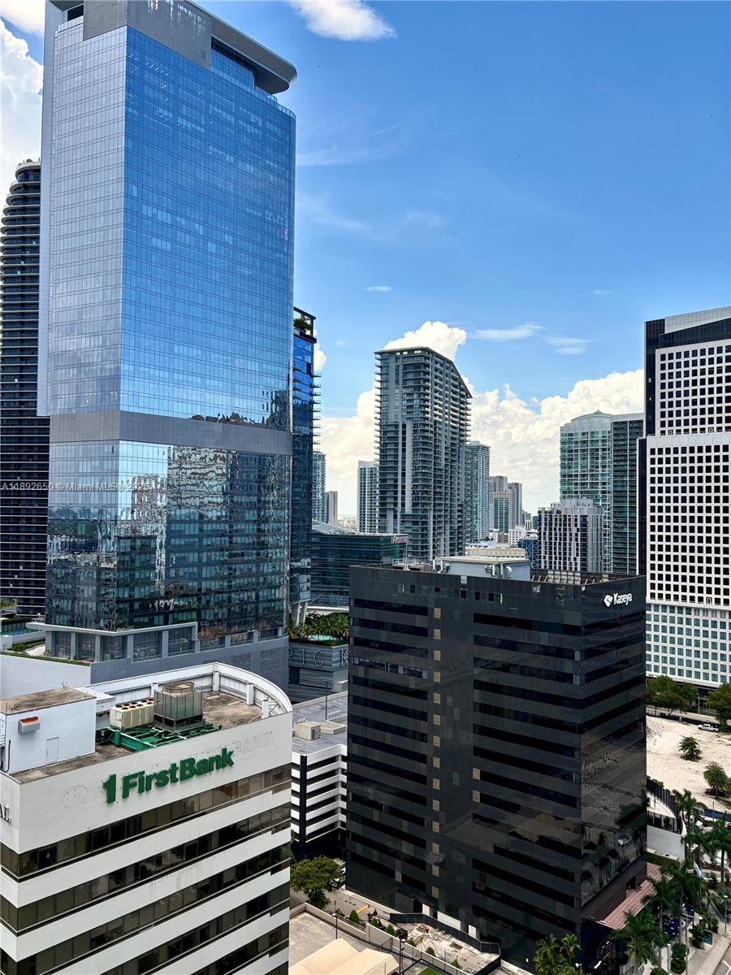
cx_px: 366
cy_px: 488
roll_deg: -0.9
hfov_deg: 53.1
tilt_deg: +2.0
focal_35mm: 26
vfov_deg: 67.3
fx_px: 732
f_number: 1.6
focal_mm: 5.96
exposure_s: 1/1751
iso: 50
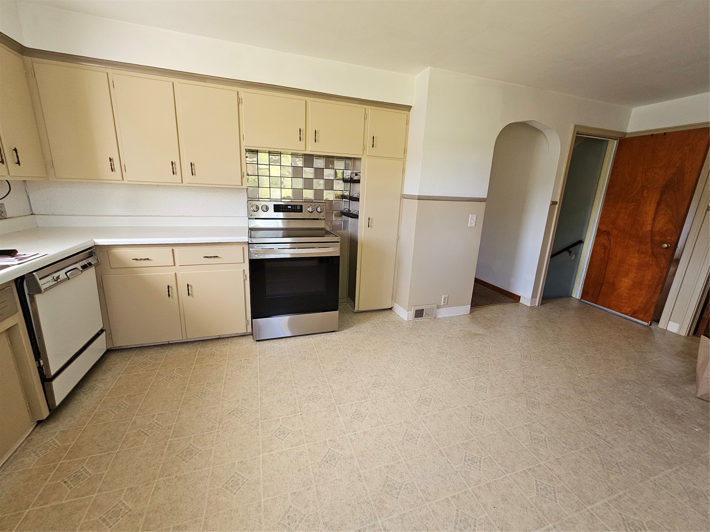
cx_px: 355
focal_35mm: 13
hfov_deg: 106.2
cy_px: 266
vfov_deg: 89.9
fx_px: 267
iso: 200
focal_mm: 2.2
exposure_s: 1/100
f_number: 2.2
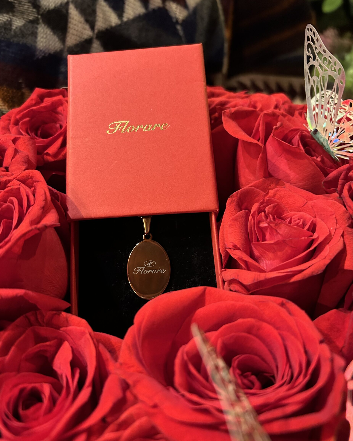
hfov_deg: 51.5
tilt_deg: -45.2
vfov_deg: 62.2
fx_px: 366
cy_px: 234
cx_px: 171
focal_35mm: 28
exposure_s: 1/30
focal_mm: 5.7
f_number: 1.5
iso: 500
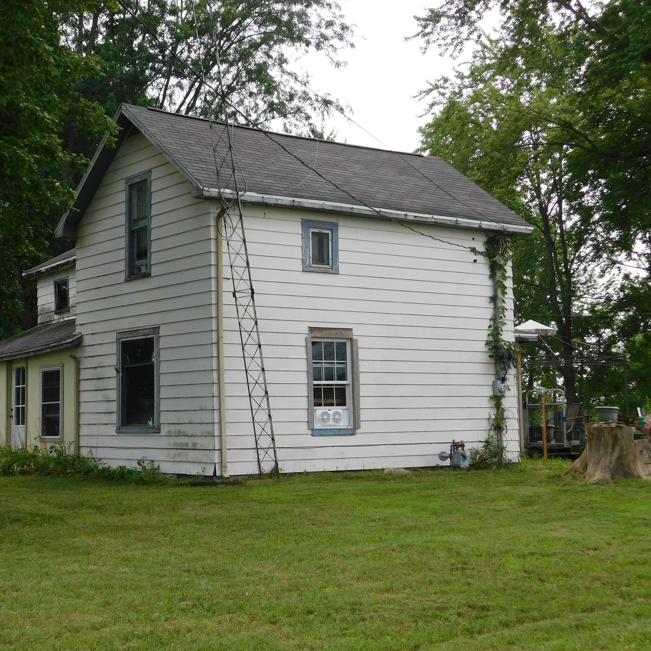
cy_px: 330
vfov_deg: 31.6
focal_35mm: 54
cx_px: 223
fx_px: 1149
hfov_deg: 31.4
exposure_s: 1/500
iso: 125
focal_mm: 8
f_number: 3.7
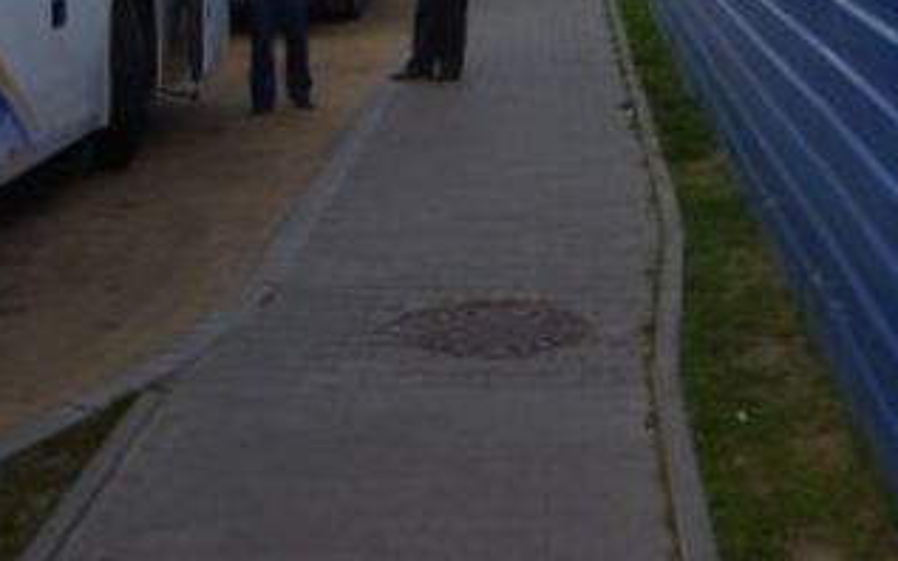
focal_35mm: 75
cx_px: 309
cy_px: -96
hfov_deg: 27.4
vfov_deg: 16.7
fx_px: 1835
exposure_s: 1/500
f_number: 2.8
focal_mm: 5.8
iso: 50
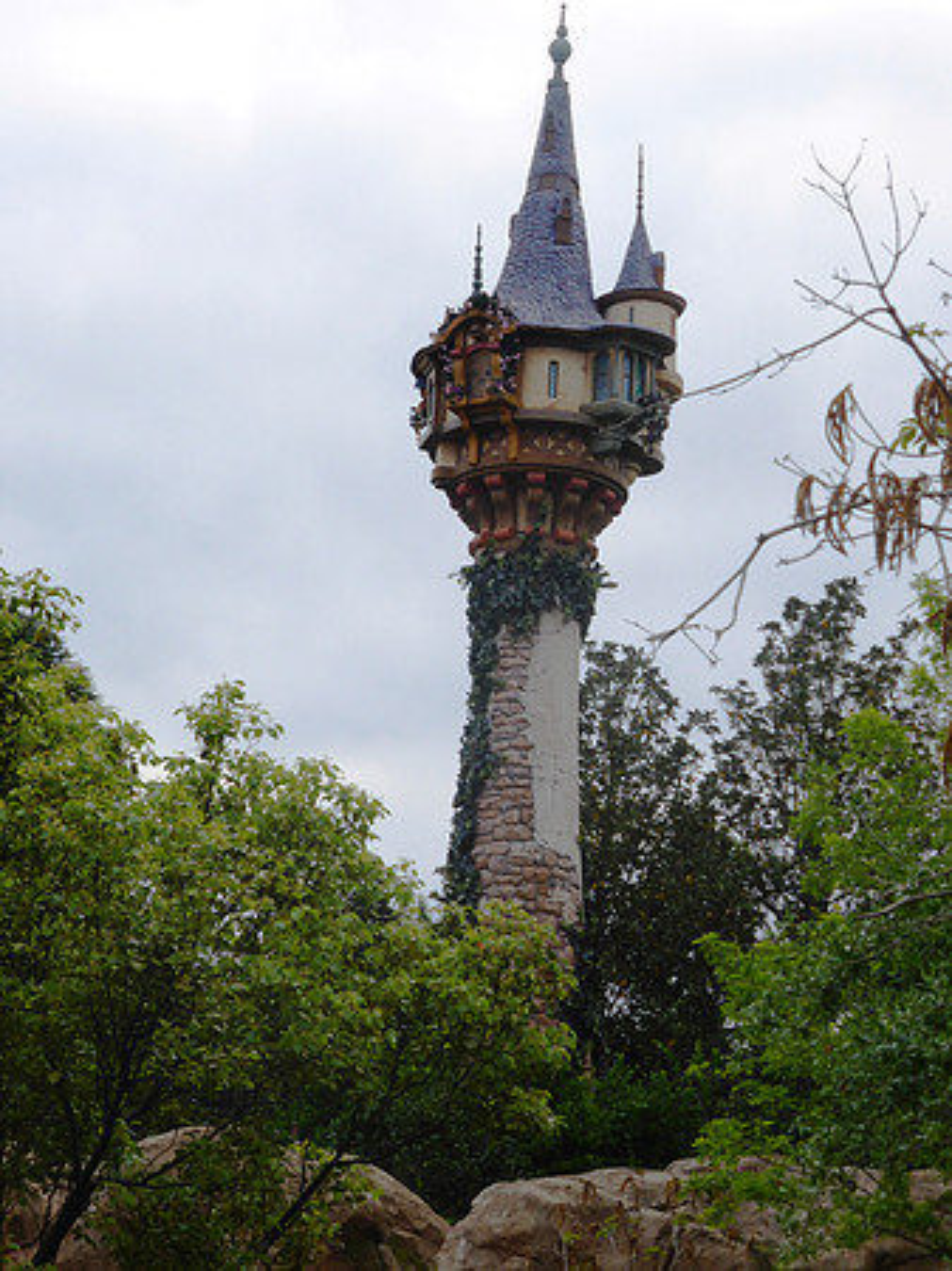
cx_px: 476
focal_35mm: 97
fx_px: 3560
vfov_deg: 20.2
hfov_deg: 15.2
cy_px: 636
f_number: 5.2
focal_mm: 16.1
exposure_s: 1/160
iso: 100
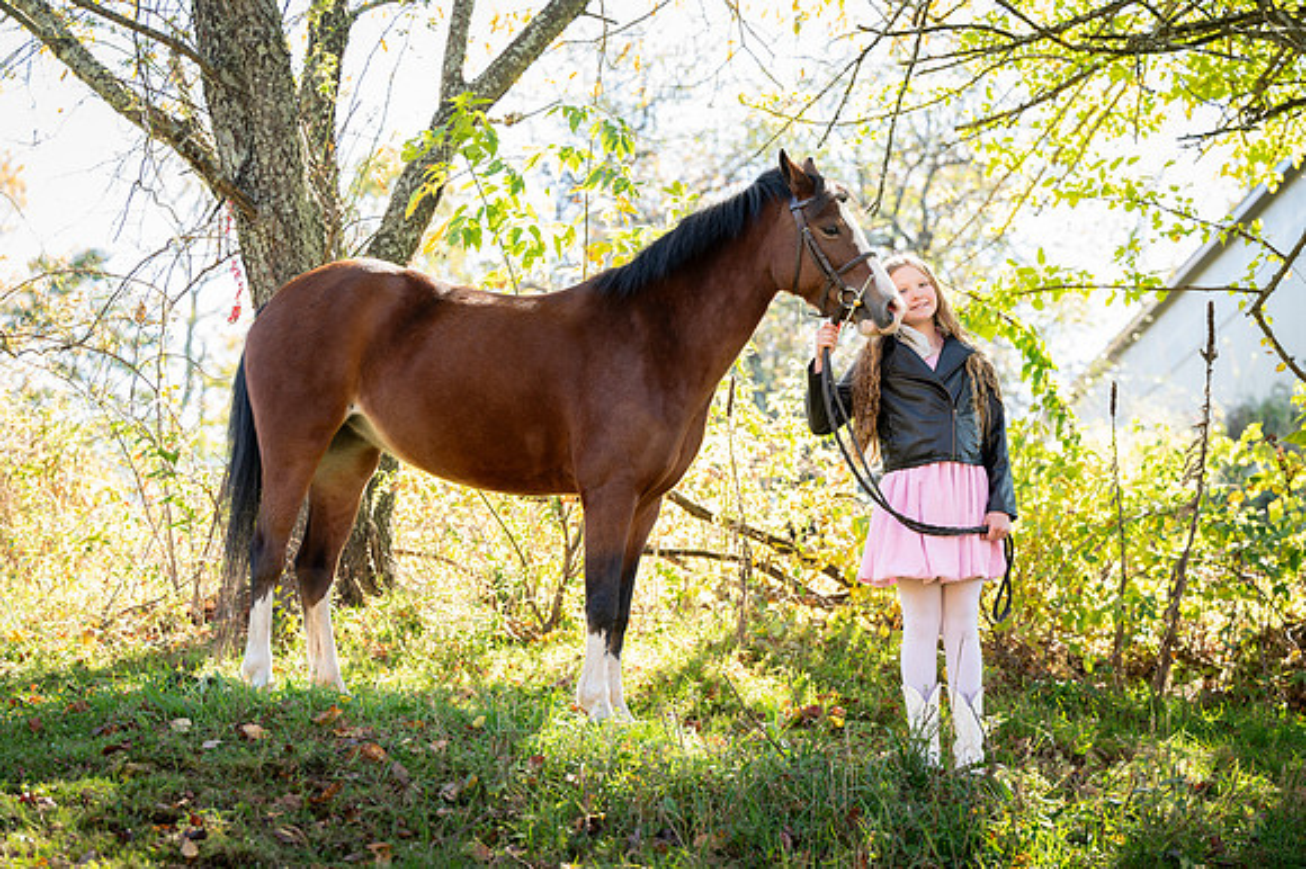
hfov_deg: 23.9
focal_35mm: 85
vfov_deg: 16.1
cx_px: 653
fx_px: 3082
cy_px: 434
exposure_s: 1/60
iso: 100
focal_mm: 85
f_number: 4
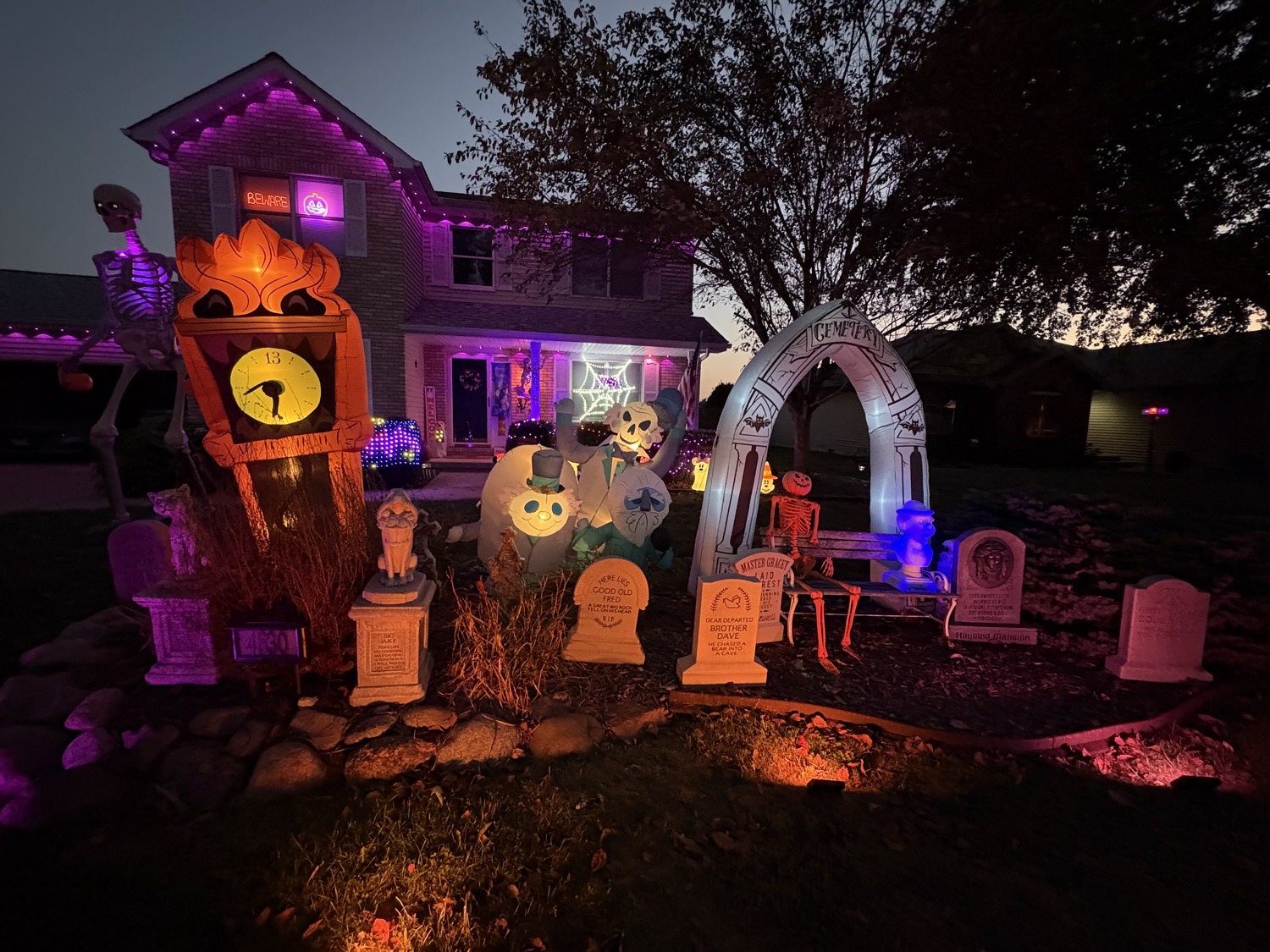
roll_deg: -1.2
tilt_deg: -6.1
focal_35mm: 14
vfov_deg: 85.7
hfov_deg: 102.1
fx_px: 514
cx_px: 635
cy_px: 476
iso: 1000
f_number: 2.2
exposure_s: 1/30
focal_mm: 2.22
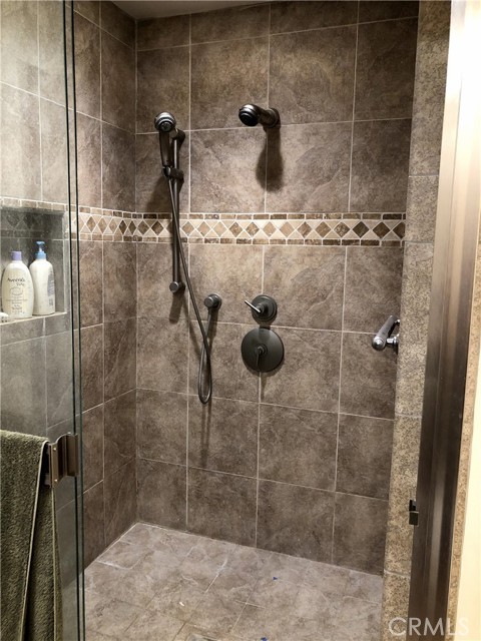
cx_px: 240
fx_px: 519
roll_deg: -1.2
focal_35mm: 28
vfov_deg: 63.4
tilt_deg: -7.2
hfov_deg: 49.7
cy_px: 320
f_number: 1.8
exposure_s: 1/15
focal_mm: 3.99
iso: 80
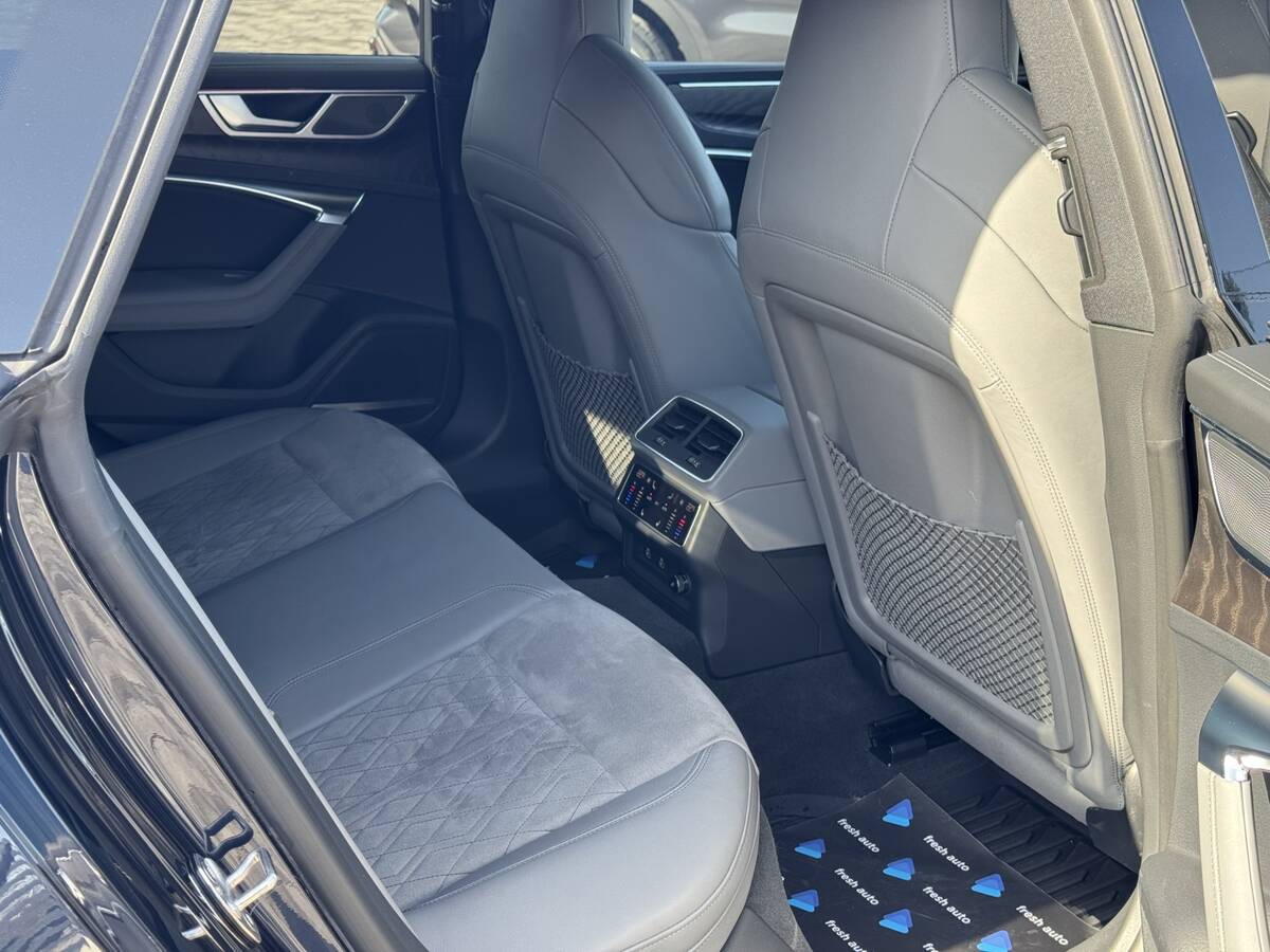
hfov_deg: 39.7
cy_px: 476
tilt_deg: -18.3
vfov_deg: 30.3
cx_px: 635
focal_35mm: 48
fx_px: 1761
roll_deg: -0.6
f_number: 1.78
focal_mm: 6.76
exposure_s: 1/183
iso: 64
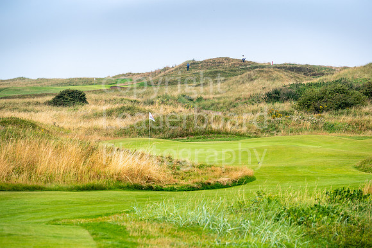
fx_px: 1836
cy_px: 122
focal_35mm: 178
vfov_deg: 7.7
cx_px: 189
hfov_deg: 11.6
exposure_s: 1/1000
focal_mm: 170
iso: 100
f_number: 5.6
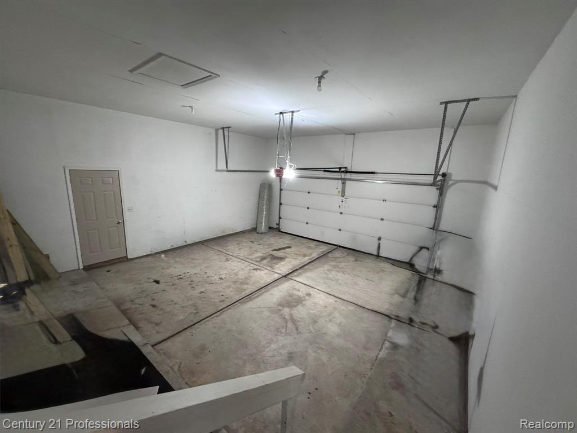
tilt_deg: -12.9
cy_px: 216
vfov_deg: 85.7
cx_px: 288
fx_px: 233
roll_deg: -2.9
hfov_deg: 102.1
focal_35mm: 14
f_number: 2.2
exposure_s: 1/60
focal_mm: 2.22
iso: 1000
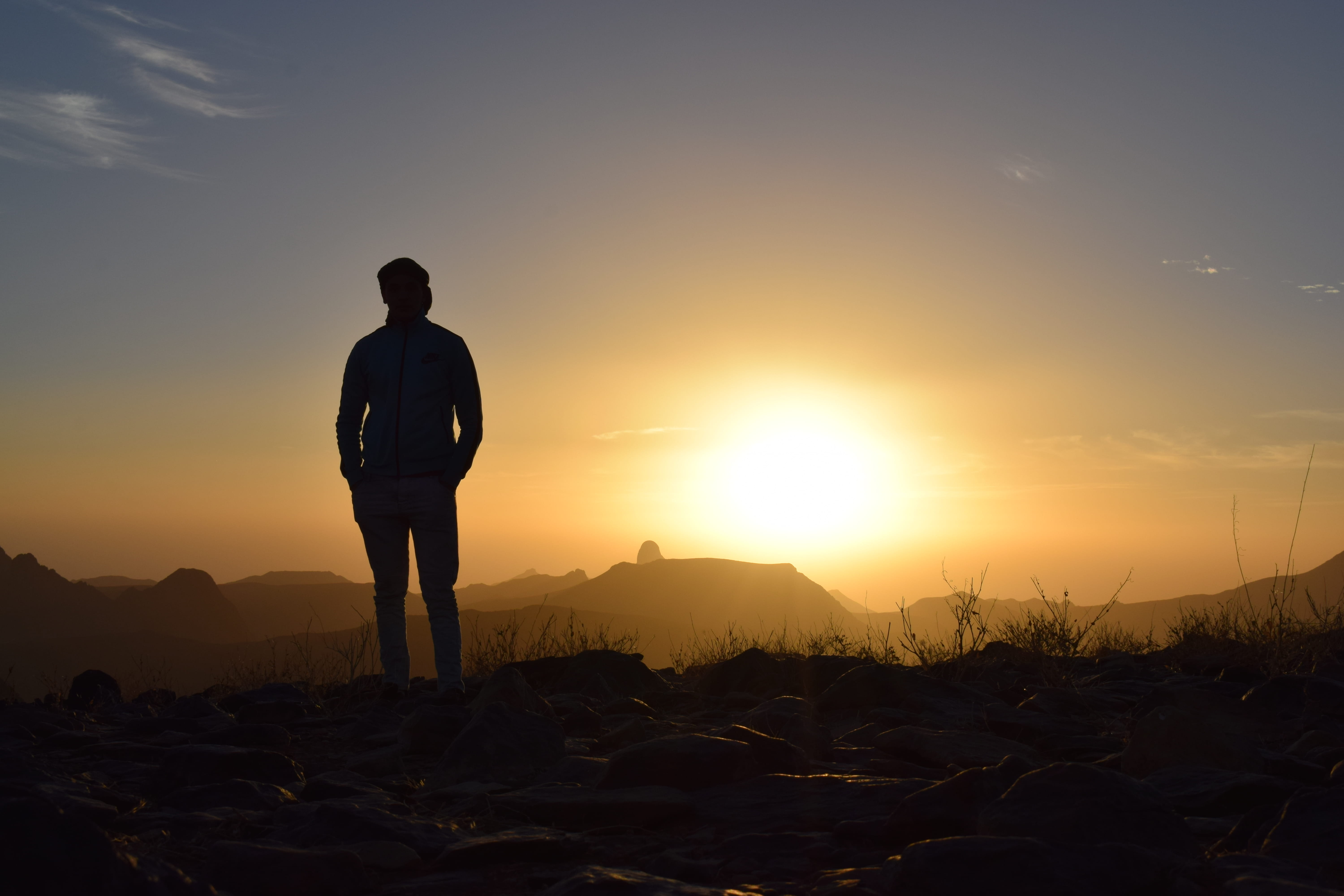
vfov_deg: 26.5
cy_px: 448
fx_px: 1904
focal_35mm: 51
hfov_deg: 38.9
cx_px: 672
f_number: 14
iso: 200
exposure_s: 1/800
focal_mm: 34
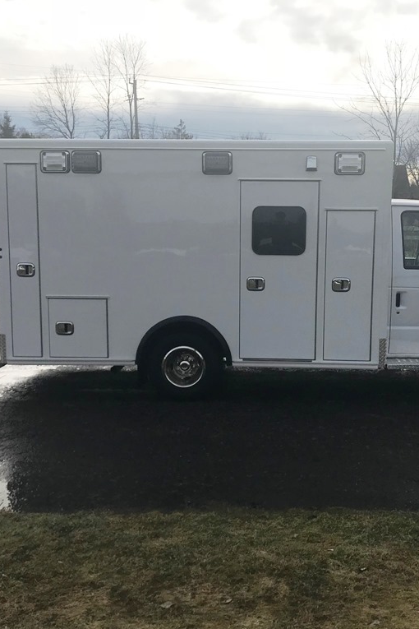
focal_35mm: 39
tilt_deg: -7.4
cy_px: 314
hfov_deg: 34.1
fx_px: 681
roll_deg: -0.2
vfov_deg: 49.6
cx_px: 259
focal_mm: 3.99
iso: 20
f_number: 1.8
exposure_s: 1/4367
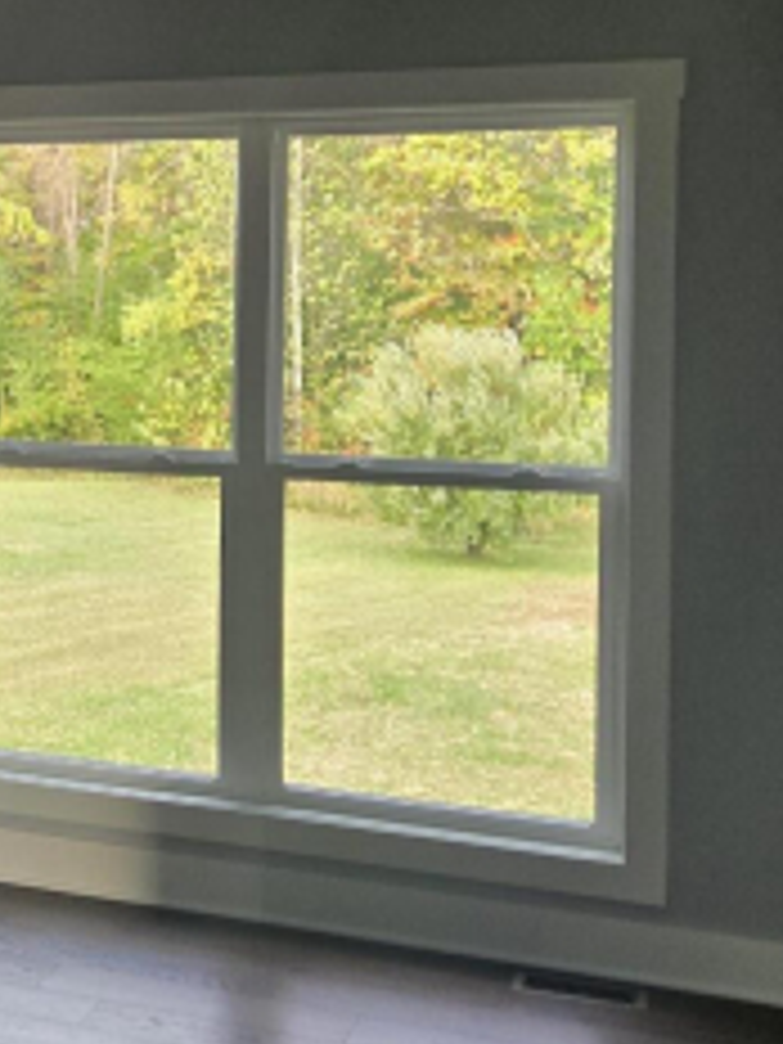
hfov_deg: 20.4
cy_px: 317
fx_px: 1991
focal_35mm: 66
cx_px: -230
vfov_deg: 29.1
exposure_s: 1/180
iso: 160
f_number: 1.8
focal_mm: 5.4
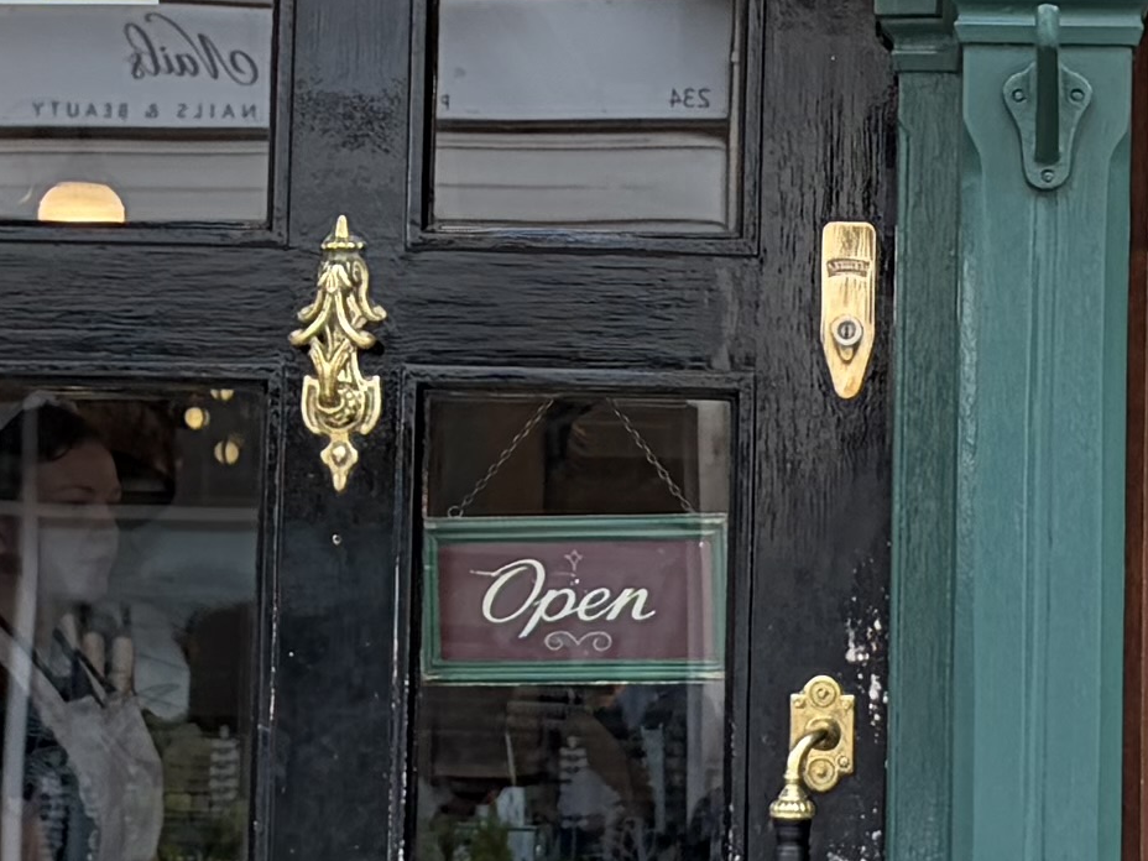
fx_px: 5306
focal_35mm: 160
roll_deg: -1.0
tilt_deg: +5.7
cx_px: 497
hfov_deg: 12.3
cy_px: 288
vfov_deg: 9.3
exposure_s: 1/233
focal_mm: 5.96
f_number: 1.6
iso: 40
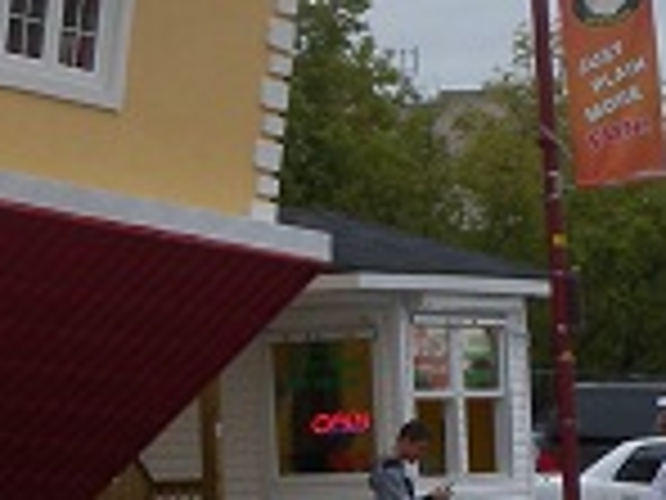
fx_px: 4175
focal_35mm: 217
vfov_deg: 6.8
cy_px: 59
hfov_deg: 8.5
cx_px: -763
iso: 64
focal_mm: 8.1
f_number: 4.1
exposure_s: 1/176
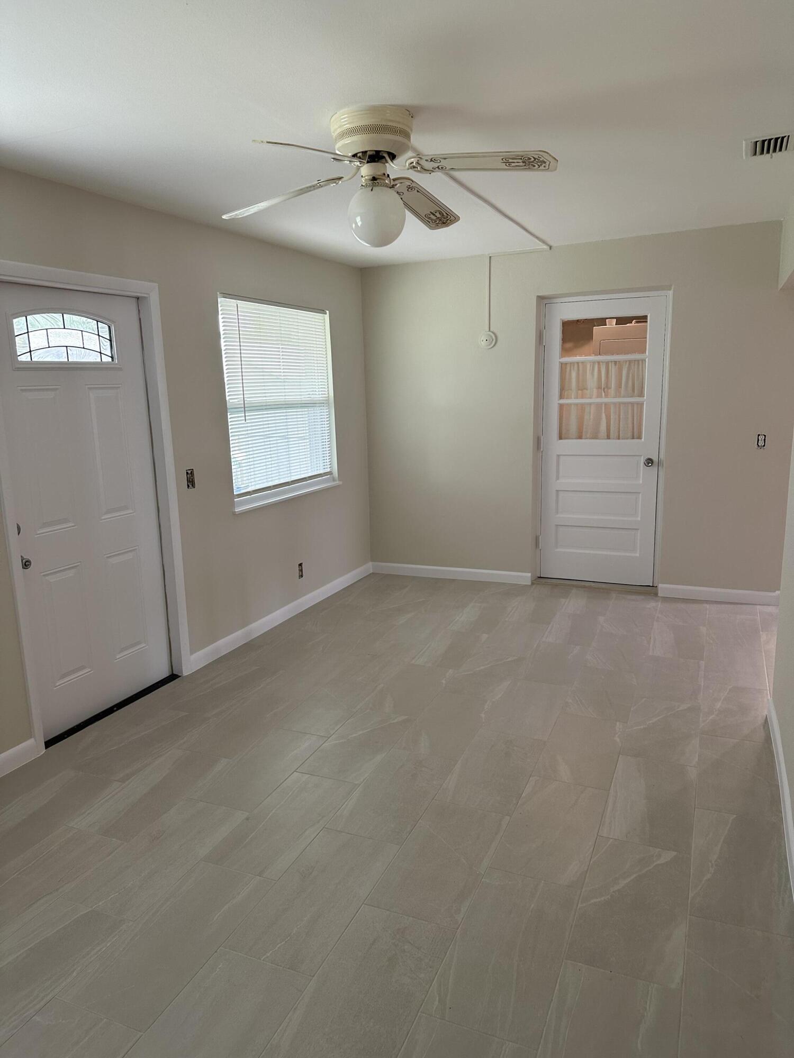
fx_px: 734
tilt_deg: -8.6
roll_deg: +1.1
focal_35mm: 24
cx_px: 397
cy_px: 529
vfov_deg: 71.6
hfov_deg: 56.8
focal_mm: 6.86
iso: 125
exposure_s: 1/60
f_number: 1.78
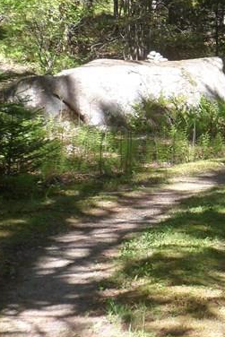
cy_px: 117
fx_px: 1115
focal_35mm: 119
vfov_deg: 17.2
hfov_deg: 11.3
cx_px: 261
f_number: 4
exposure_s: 1/125
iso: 80
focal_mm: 6.5
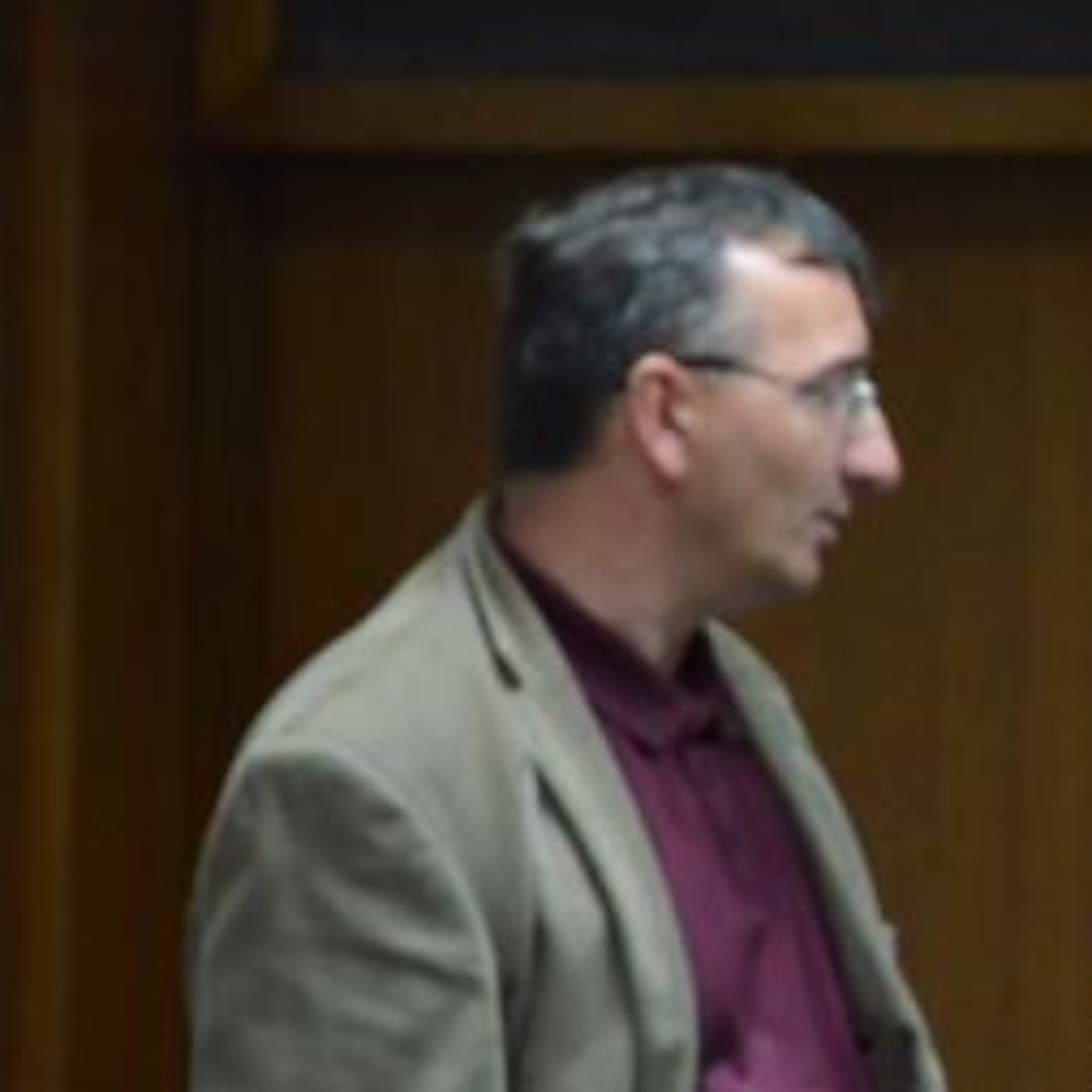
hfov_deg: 6.2
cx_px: 1638
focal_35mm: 281
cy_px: 819
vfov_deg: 6.2
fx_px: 10029
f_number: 5
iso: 5000
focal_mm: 105
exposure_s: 1/160
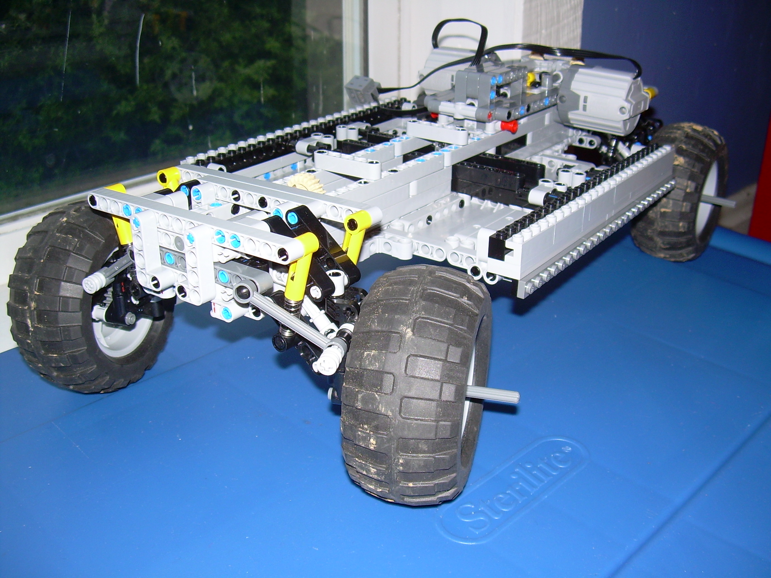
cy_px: 289
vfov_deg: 37.7
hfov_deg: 49.0
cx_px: 386
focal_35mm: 38
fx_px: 846
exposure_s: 1/60
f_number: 2.8
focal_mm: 6.3
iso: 50
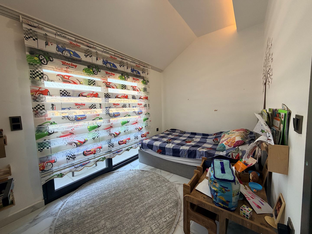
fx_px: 126
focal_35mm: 14
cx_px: 156
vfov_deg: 85.7
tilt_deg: -5.0
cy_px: 117
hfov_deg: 102.1
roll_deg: +2.3
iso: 160
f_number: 2.2
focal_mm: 2.22
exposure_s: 1/121
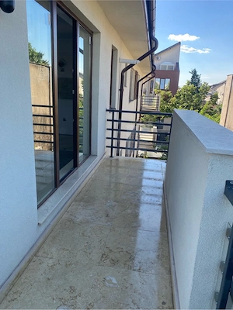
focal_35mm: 26
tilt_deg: -15.9
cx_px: 116
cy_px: 155
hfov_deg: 53.1
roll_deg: -3.1
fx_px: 233
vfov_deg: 67.3
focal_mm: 4.25
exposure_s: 1/666
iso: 32
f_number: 1.8
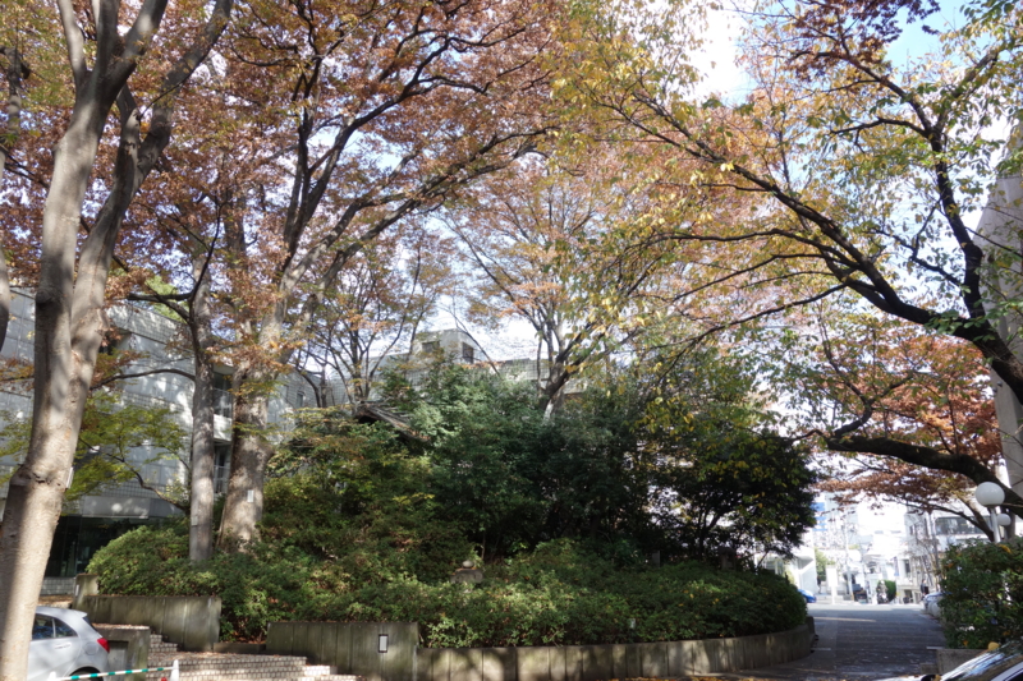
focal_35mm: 28
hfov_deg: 65.5
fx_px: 795
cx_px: 512
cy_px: 340
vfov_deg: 46.4
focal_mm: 10.4
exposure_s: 1/250
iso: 320
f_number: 5
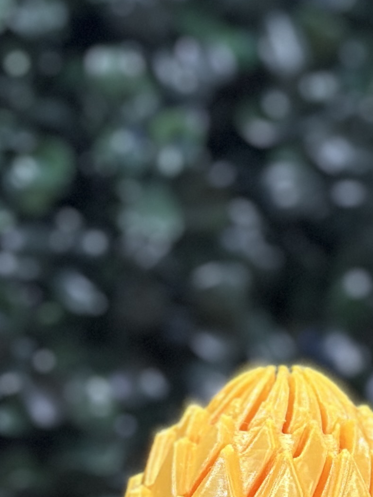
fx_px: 2657
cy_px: 100
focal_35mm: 185
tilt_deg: -0.7
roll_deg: -2.6
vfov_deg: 10.7
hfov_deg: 8.0
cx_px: 277
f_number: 1.78
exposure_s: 1/50
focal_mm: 6.86
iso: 320
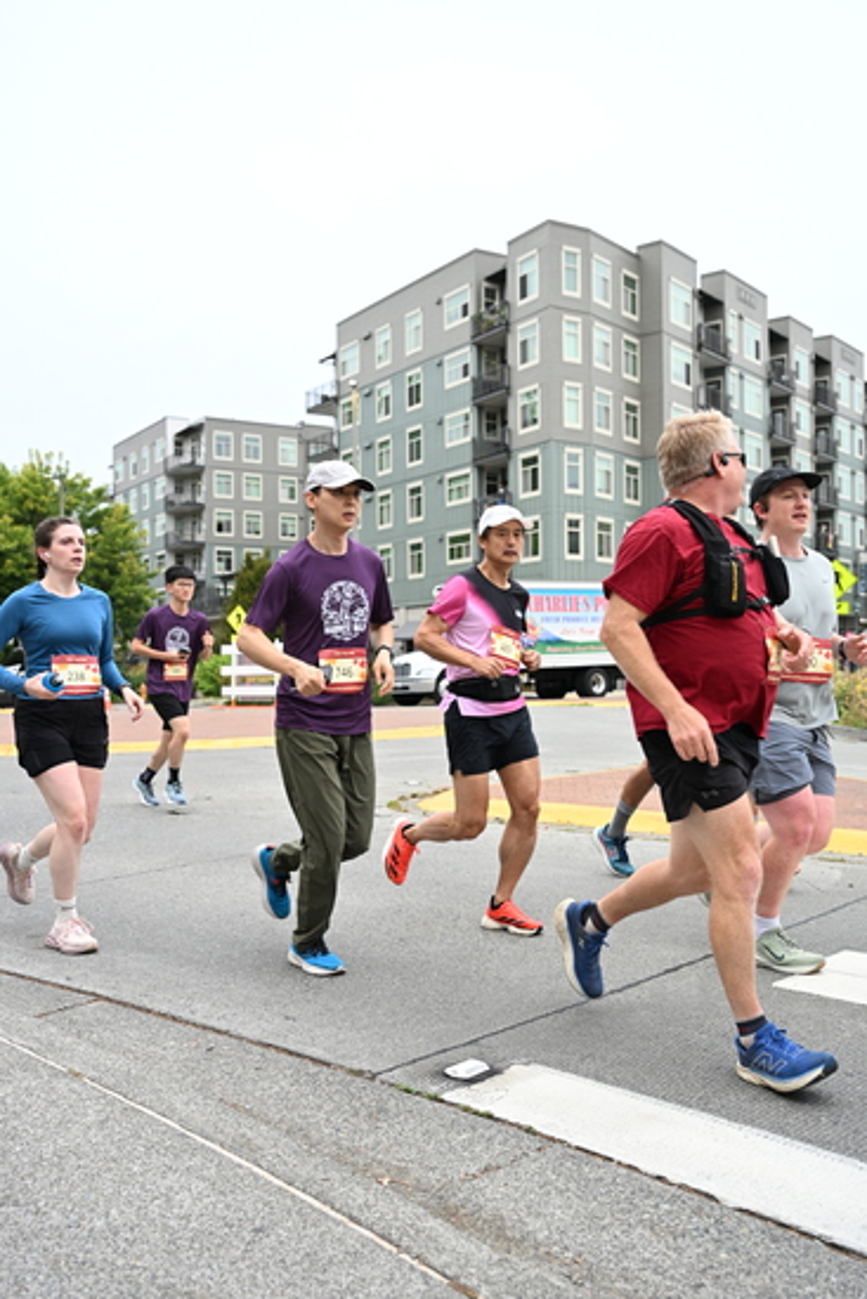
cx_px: 434
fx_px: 1209
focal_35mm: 34
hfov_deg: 39.4
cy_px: 650
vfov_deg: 56.5
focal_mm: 33.5
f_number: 4
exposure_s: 1/800
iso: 1600
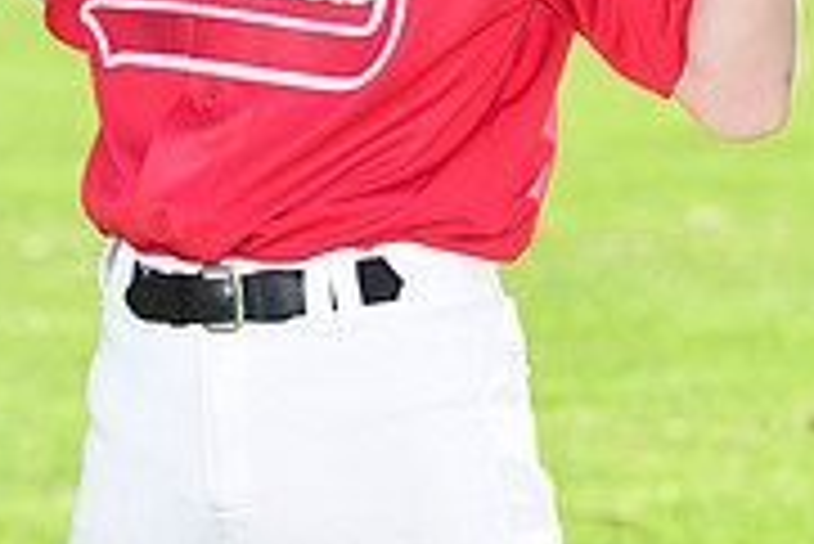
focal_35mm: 326
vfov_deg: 4.2
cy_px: -299
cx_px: 441
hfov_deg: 6.3
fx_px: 7377
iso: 125
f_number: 4.5
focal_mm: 102
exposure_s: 1/320
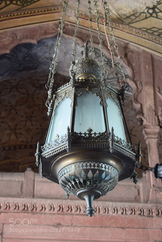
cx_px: 81
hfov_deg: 16.6
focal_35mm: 82
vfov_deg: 24.6
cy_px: 121
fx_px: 557
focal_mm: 55
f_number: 6.3
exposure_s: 1/15
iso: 400
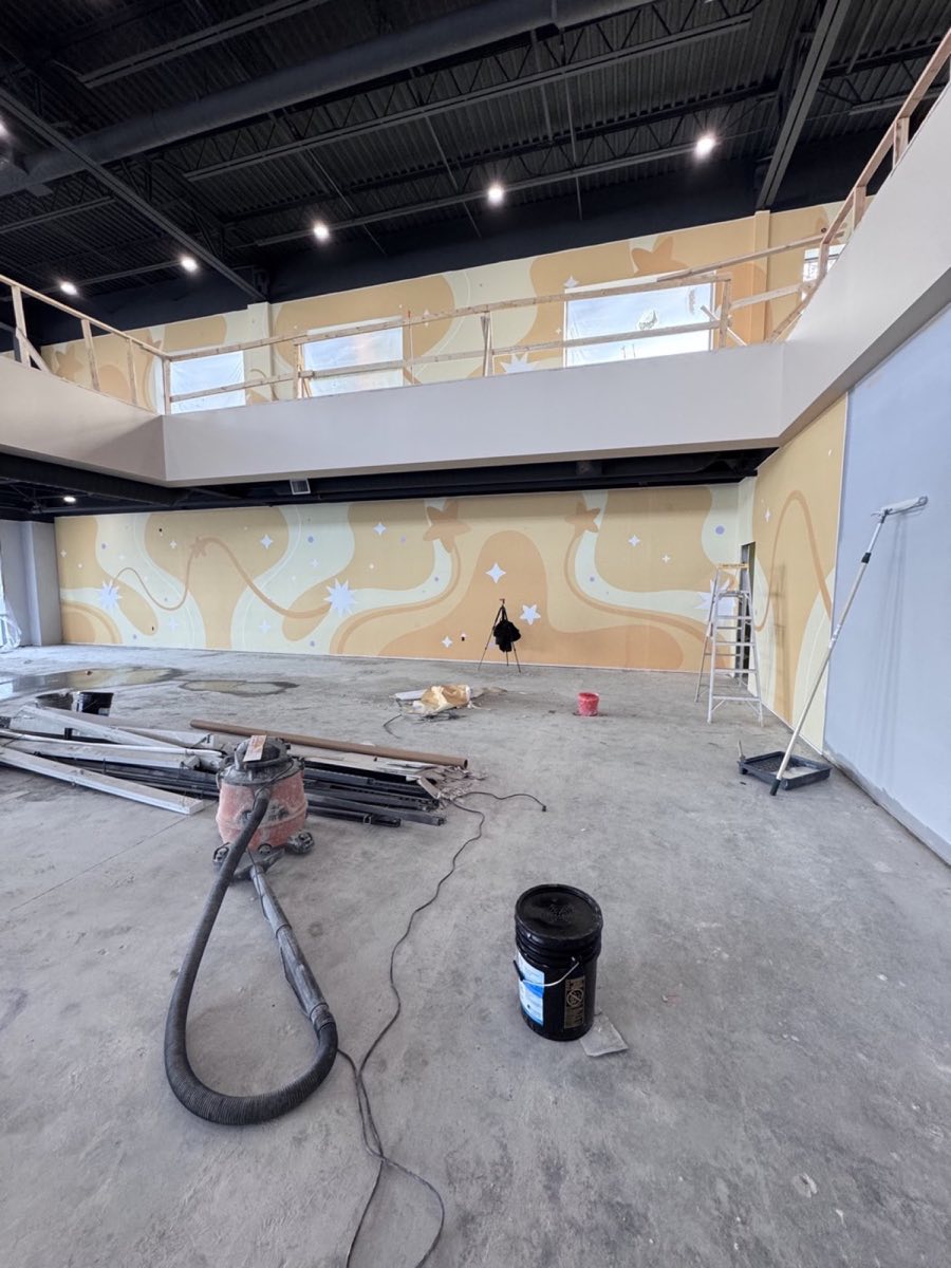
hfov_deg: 85.7
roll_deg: -0.5
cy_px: 634
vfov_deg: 102.1
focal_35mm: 14
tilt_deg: -5.9
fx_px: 513
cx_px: 476
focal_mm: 2.22
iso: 250
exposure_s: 1/99
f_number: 2.2
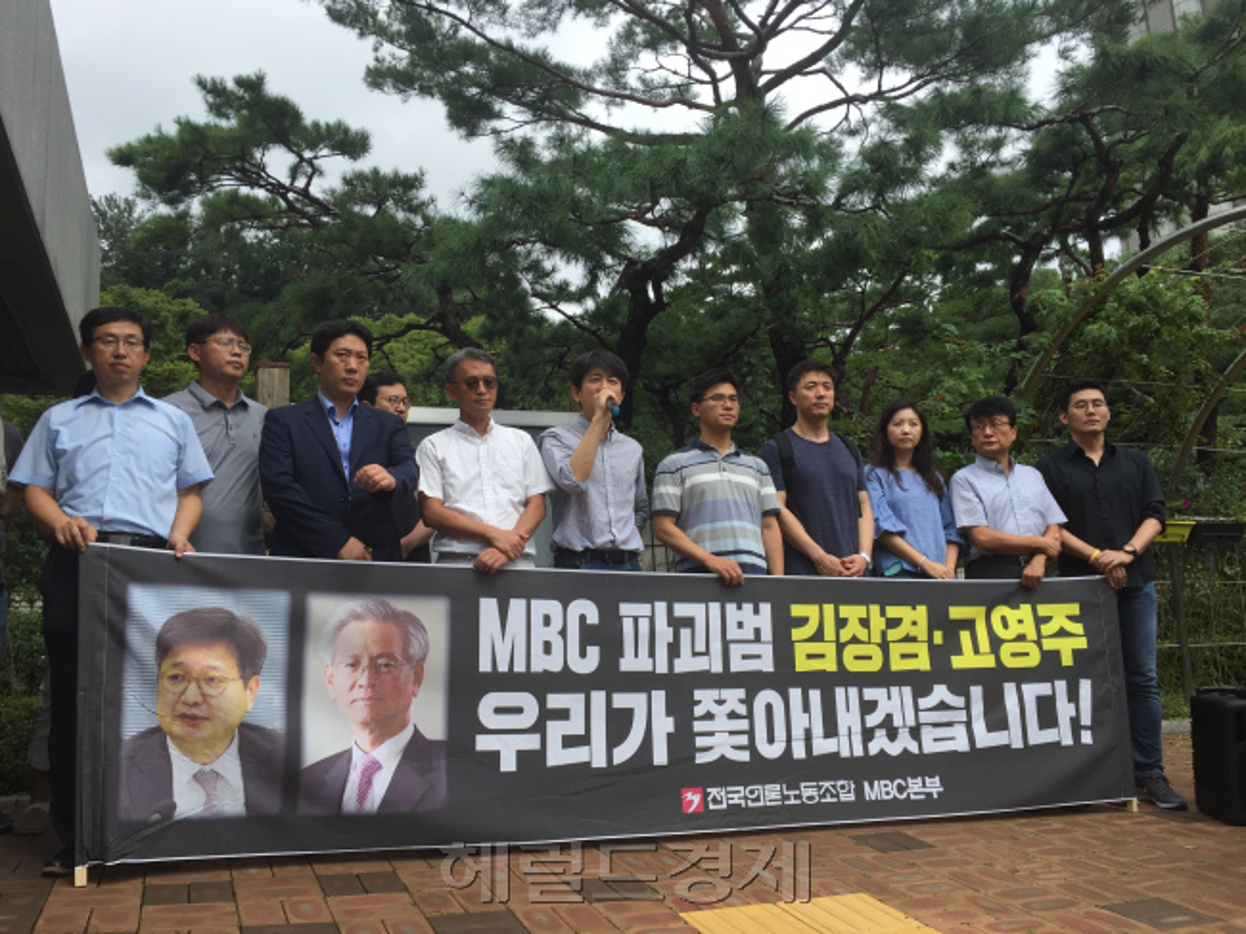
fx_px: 1043
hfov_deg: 61.7
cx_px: 623
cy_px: 467
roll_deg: +1.6
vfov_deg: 48.2
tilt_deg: +7.9
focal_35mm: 29
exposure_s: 1/1464
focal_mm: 4.15
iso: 32
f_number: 2.2
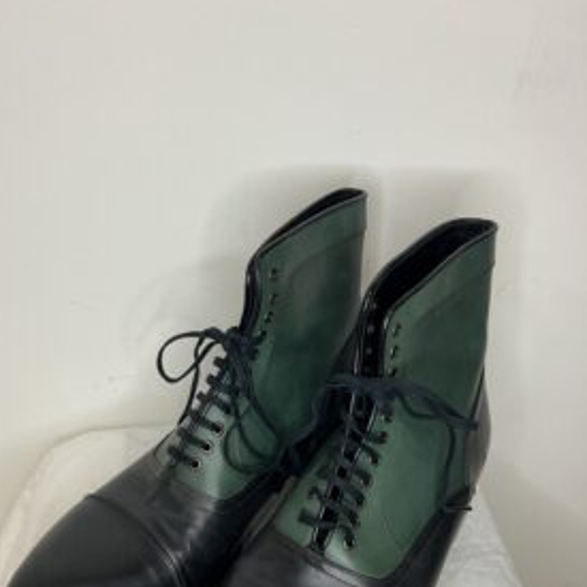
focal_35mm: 36
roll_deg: +0.3
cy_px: 414
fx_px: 691
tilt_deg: -33.7
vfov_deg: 45.0
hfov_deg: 46.0
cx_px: 271
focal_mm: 3.99
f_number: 1.8
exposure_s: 1/50
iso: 64
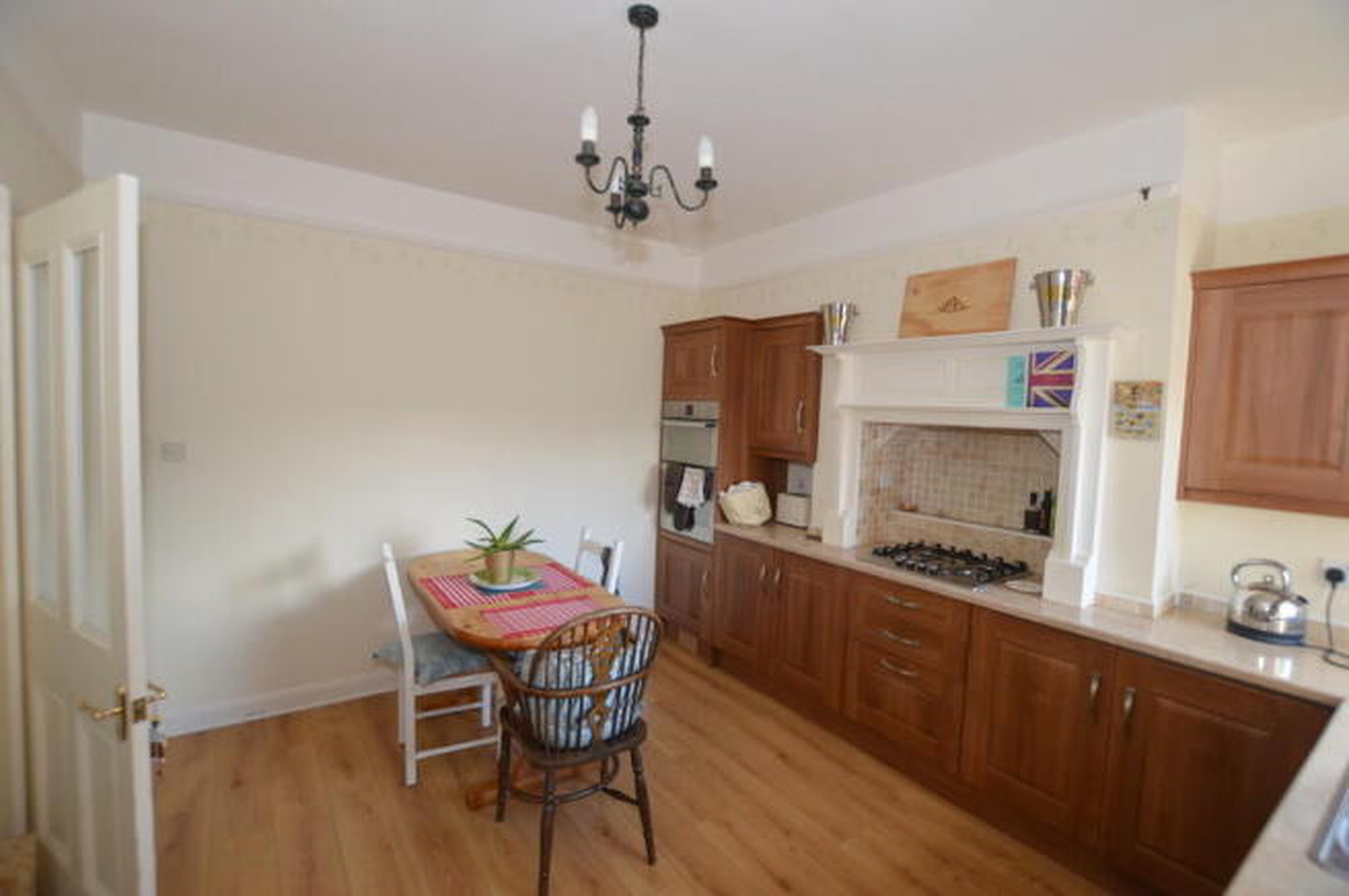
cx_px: 674
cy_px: 448
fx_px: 562
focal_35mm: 15
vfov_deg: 77.2
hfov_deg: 100.4
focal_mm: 10
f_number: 4
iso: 400
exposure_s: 1/60
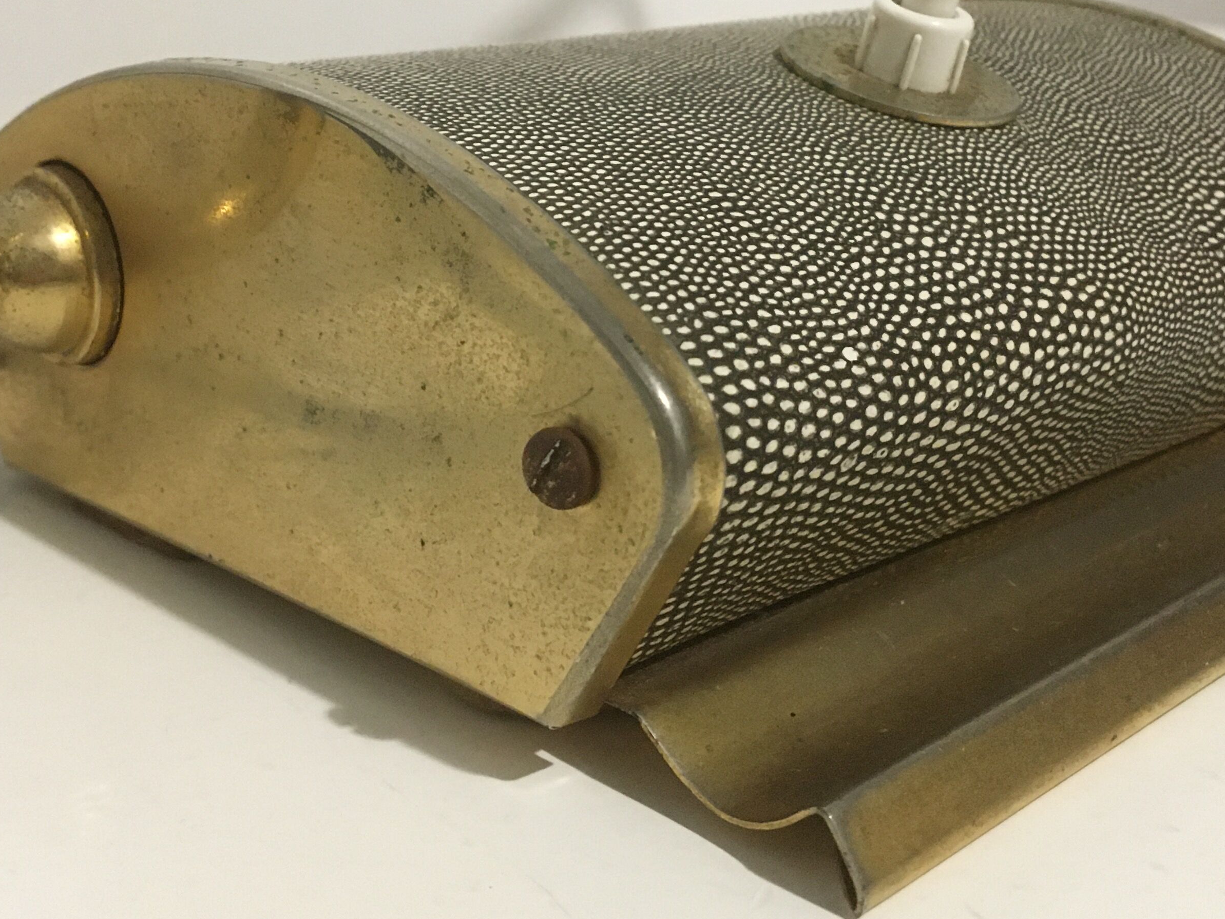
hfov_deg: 38.9
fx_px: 1734
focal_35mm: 49
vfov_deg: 29.5
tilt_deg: -15.3
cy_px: 298
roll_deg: -1.7
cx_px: 611
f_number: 2.2
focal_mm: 4.15
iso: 200
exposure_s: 1/25
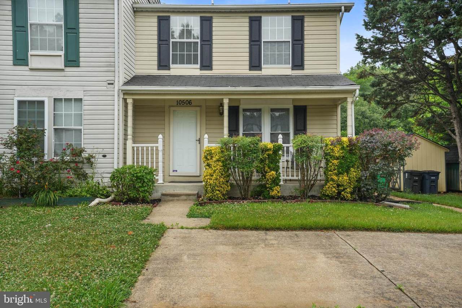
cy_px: 154
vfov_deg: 43.6
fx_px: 385
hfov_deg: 61.9
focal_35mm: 30
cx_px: 231
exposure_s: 1/50
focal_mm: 30
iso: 100
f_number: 8
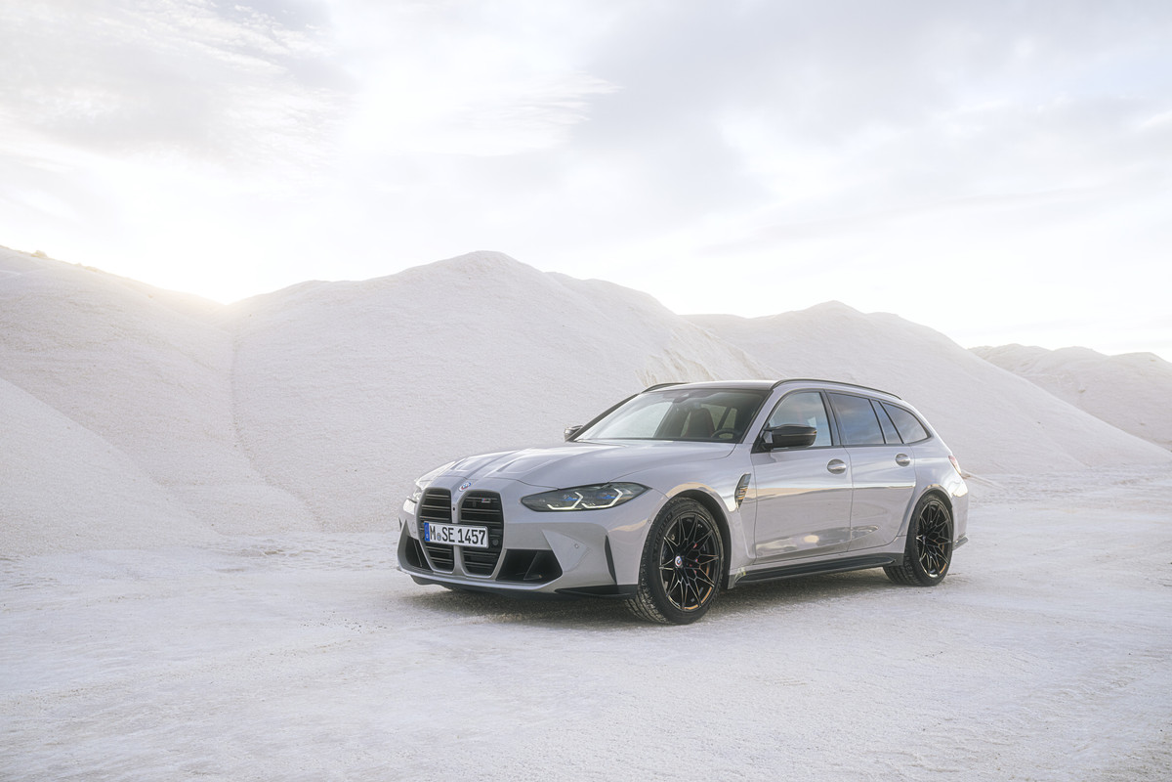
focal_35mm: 35
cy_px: 391
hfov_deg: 54.4
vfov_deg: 37.9
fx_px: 1139
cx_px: 586
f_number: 5
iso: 400
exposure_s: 1/40
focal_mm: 35
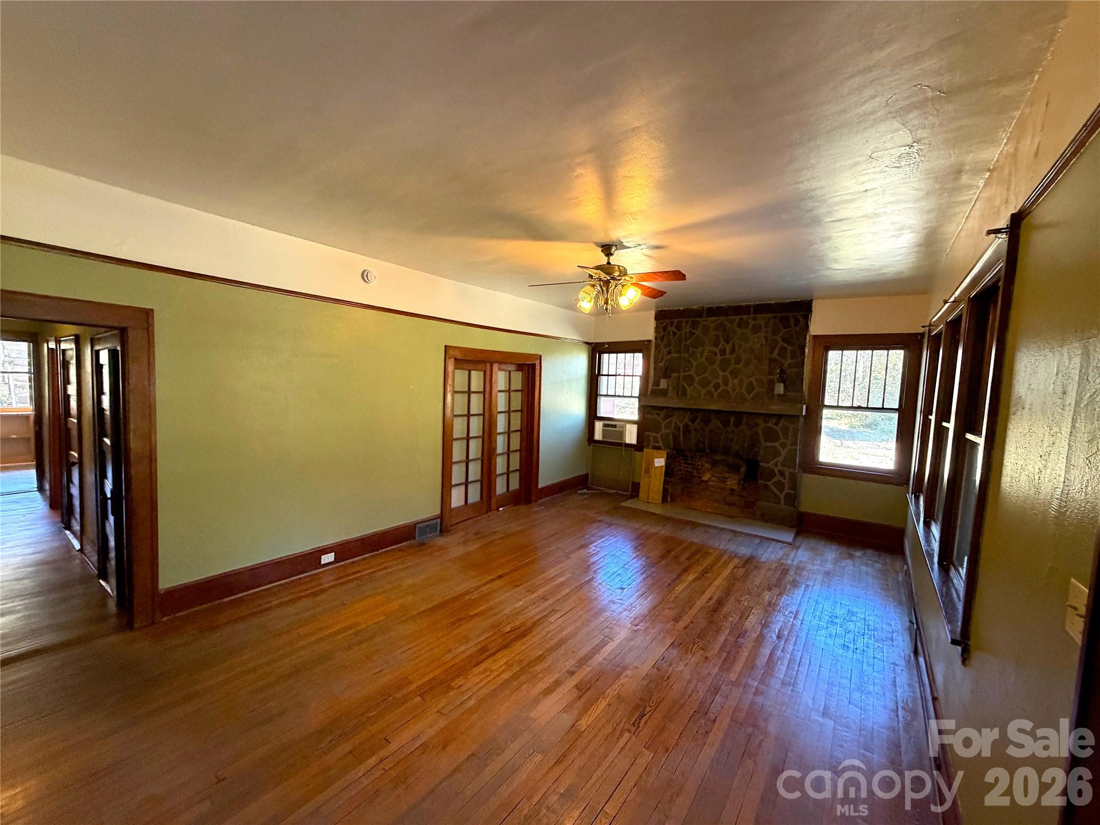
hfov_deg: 102.1
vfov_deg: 85.7
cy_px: 412
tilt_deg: -2.5
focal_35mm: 14
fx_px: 445
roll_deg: -2.4
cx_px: 550
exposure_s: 1/60
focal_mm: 2.22
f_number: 2.2
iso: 400
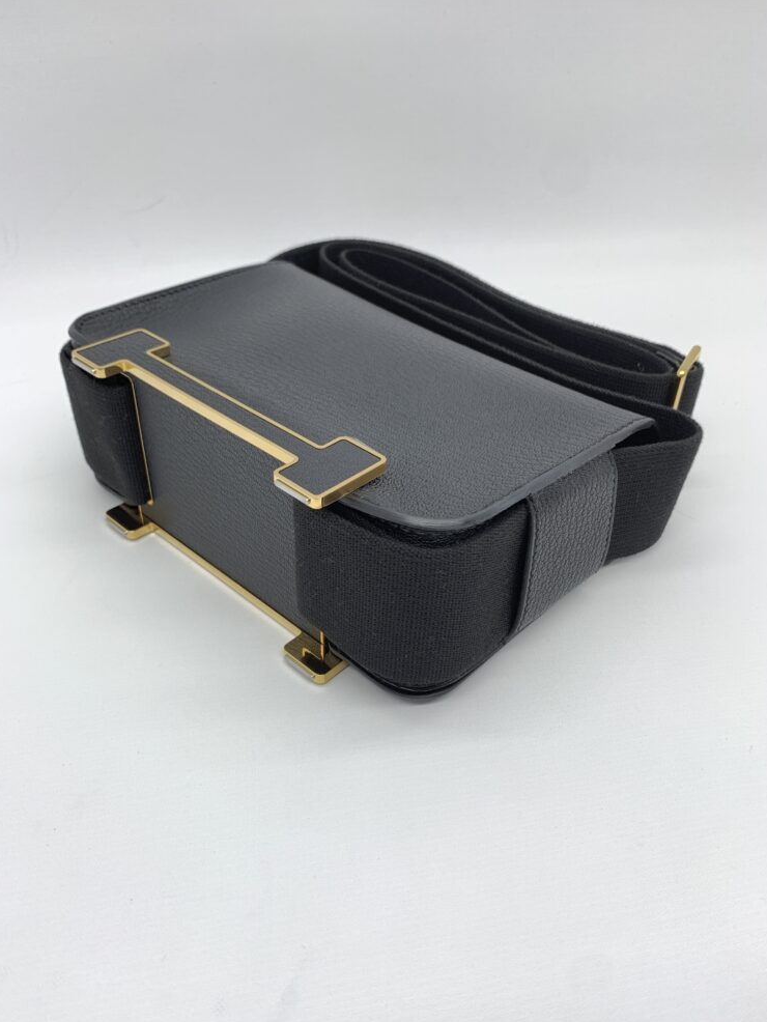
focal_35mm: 27
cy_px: 511
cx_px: 393
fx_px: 797
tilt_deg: -37.1
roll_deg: +0.5
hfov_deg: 51.4
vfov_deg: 65.3
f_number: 1.8
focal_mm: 4.25
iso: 40
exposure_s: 1/100
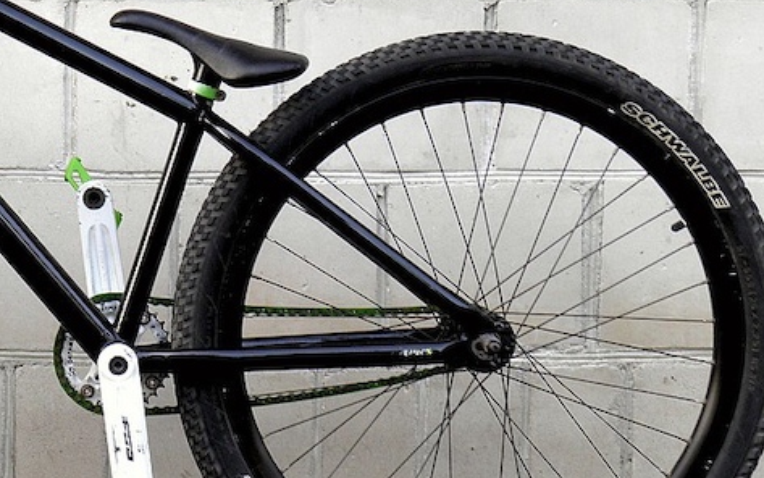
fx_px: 2104
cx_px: 26
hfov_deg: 20.0
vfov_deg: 12.9
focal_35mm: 101
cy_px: 161
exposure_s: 1/40
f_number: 3.3
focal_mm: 7.9
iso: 50
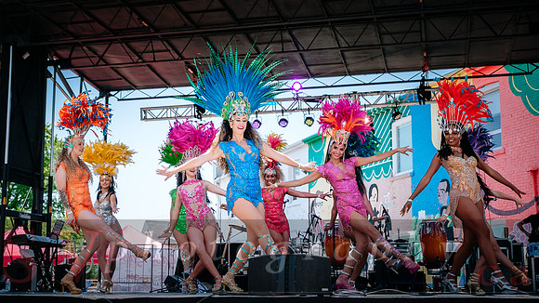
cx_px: 243
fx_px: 780
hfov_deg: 38.1
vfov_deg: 22.0
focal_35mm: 55
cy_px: 163
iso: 200
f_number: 2.8
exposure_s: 1/2000
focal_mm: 31.1
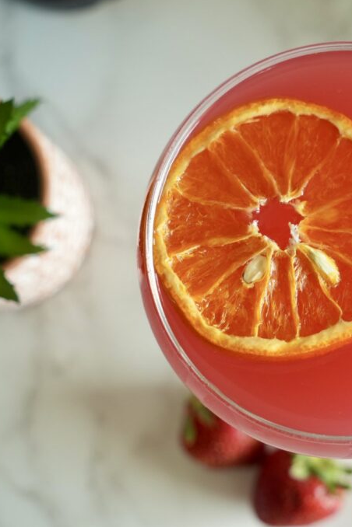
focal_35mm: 65
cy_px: 262
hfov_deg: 20.7
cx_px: 276
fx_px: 954
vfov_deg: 30.9
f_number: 3.5
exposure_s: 1/100
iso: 640
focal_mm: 28.7
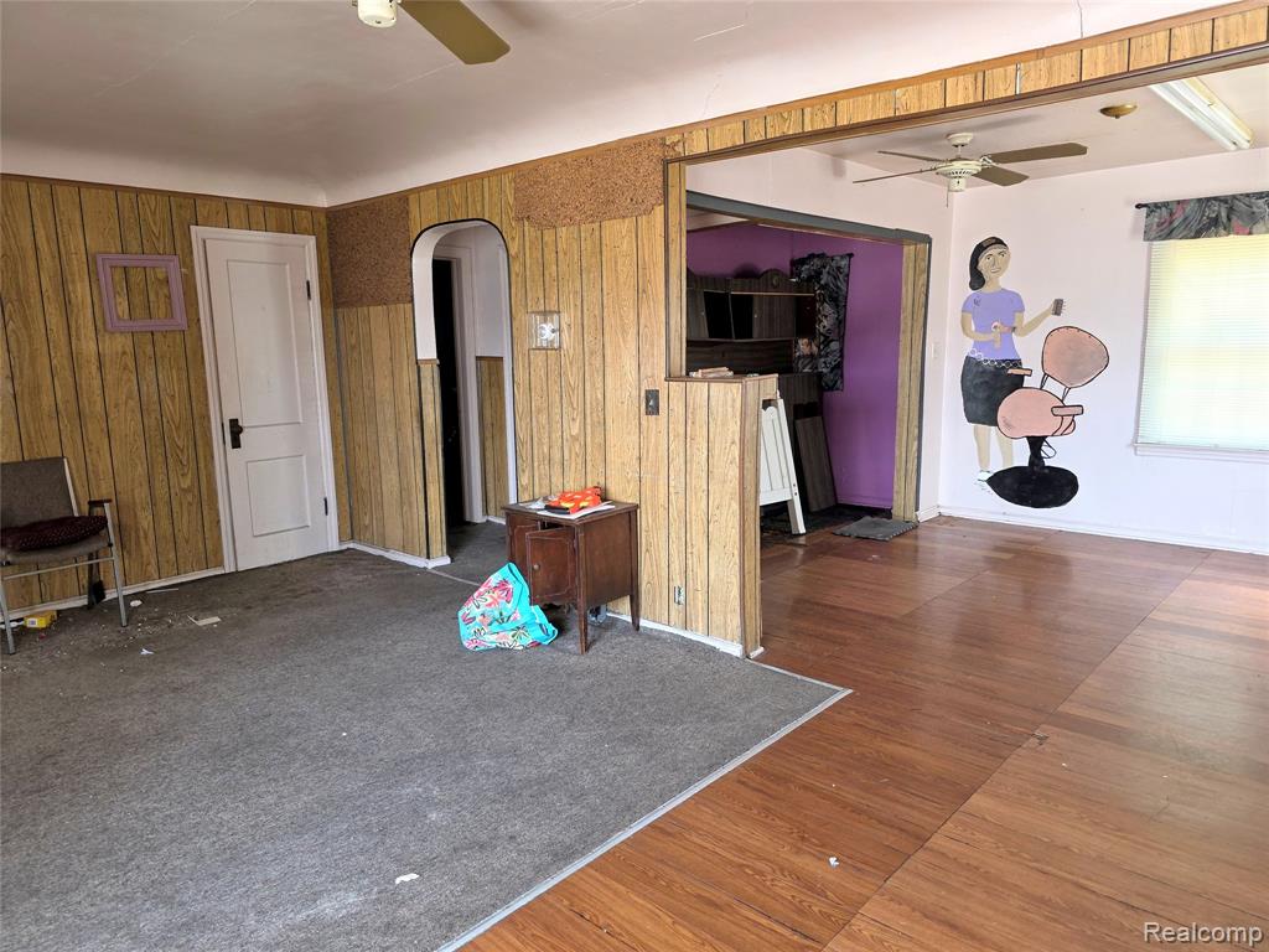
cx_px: 634
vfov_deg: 58.9
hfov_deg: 73.9
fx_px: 843
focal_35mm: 23
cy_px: 476
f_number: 1.7
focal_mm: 6.3
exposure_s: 1/40
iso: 125
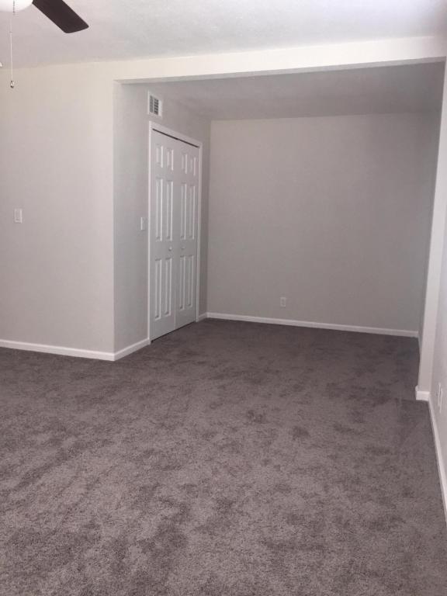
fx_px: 499
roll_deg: -1.9
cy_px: 298
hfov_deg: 48.2
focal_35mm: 29
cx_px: 224
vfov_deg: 61.7
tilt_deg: -6.4
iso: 125
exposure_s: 1/30
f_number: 2.2
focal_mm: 4.15
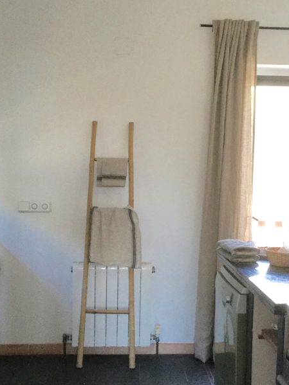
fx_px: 590
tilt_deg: -8.7
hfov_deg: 27.5
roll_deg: -1.3
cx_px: 159
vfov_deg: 36.0
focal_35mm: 53
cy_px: 237
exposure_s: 1/33
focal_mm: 3.3
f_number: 2.4
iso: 50
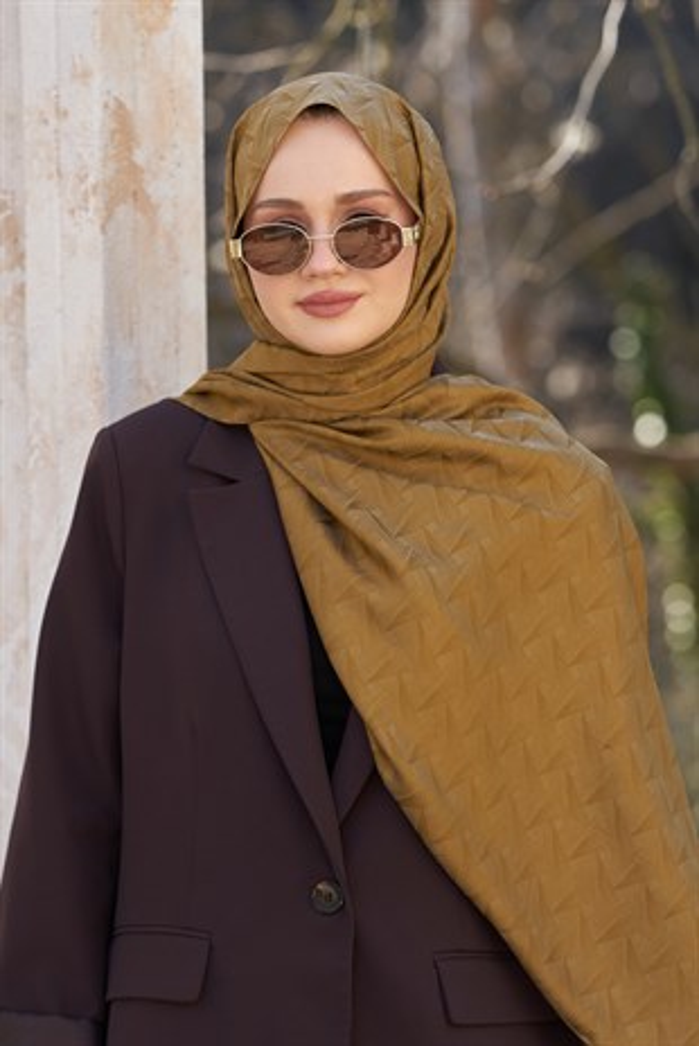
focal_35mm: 123
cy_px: 523
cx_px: 350
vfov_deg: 16.6
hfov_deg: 11.2
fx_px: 3577
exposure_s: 1/250
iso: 200
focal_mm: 123
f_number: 4.5
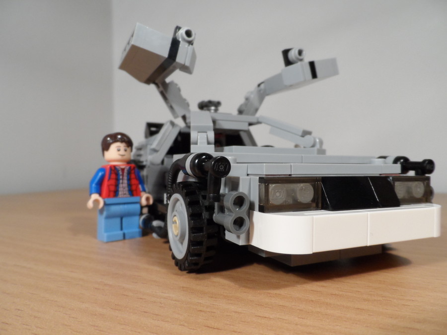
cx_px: 224
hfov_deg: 71.6
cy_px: 168
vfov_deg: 56.8
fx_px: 310
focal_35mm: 24
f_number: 3.2
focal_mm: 4
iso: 200
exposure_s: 1/45
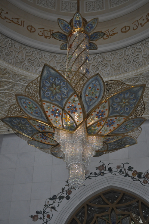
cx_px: 74
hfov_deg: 23.7
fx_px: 354
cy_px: 112
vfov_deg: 35.1
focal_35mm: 57
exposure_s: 1/500
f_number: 5
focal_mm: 38
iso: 1000
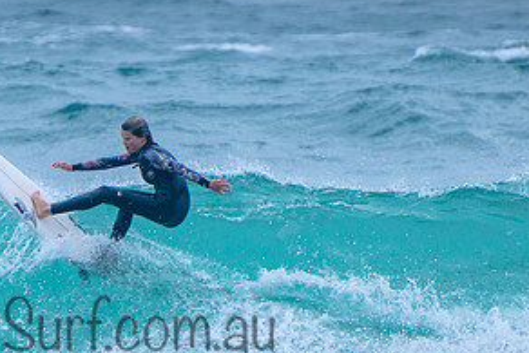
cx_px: 206
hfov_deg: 1.9
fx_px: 16054
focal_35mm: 1092
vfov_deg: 1.3
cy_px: 295
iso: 320
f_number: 5.6
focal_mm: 400
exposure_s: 1/2000
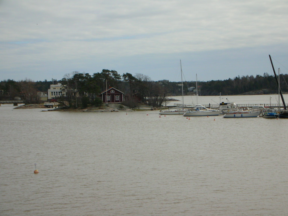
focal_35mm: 105
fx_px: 874
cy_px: 108
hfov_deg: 18.7
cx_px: 144
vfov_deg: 14.1
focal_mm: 17.4
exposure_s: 1/77.8
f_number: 15.1
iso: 50
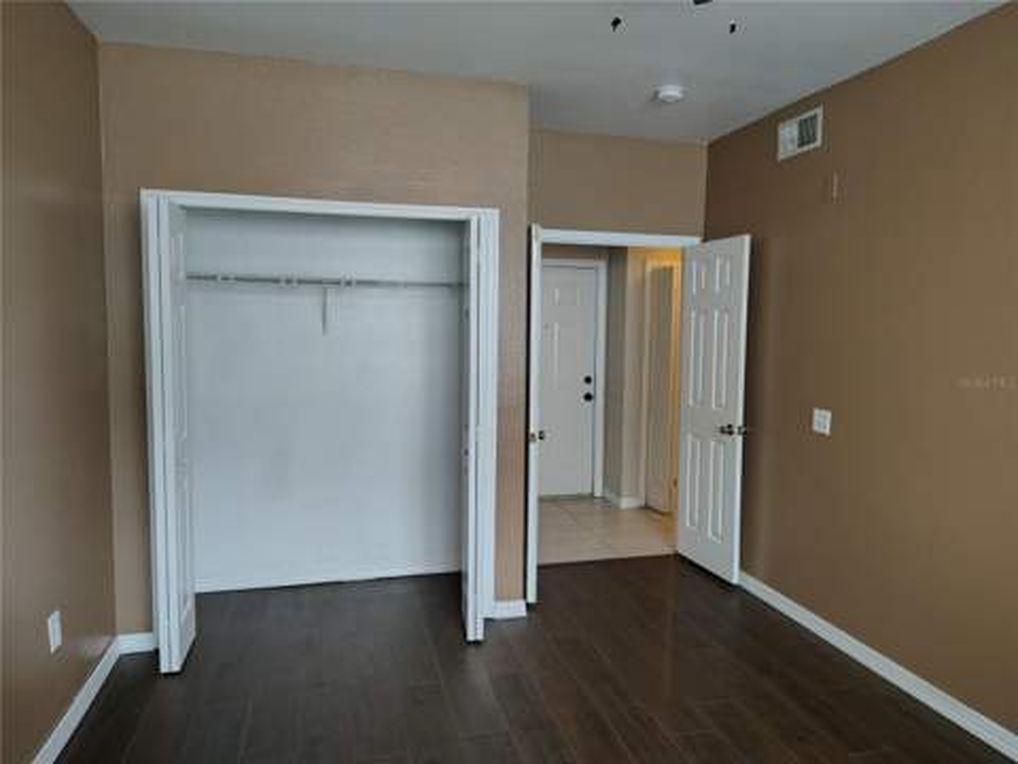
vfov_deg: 56.8
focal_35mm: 24
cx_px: 509
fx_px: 706
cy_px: 382
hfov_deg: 71.6
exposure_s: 1/60
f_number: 1.8
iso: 756
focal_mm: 5.56
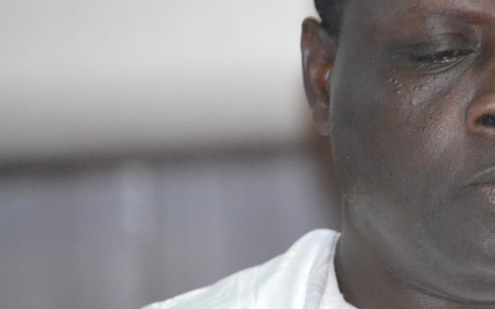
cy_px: 132
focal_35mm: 692
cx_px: 446
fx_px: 9335
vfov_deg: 1.9
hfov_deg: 3.0
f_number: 5.6
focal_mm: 240
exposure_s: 1/125
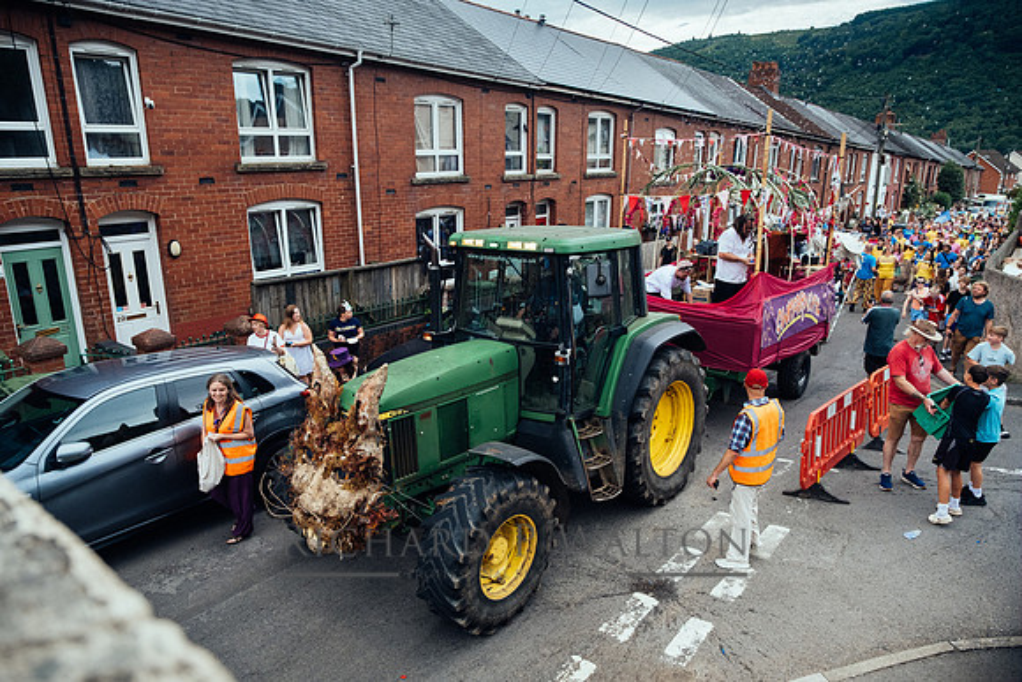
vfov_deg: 53.2
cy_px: 341
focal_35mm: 24
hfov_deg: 73.7
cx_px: 511
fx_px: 681
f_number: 3.2
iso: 800
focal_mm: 16
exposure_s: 1/800
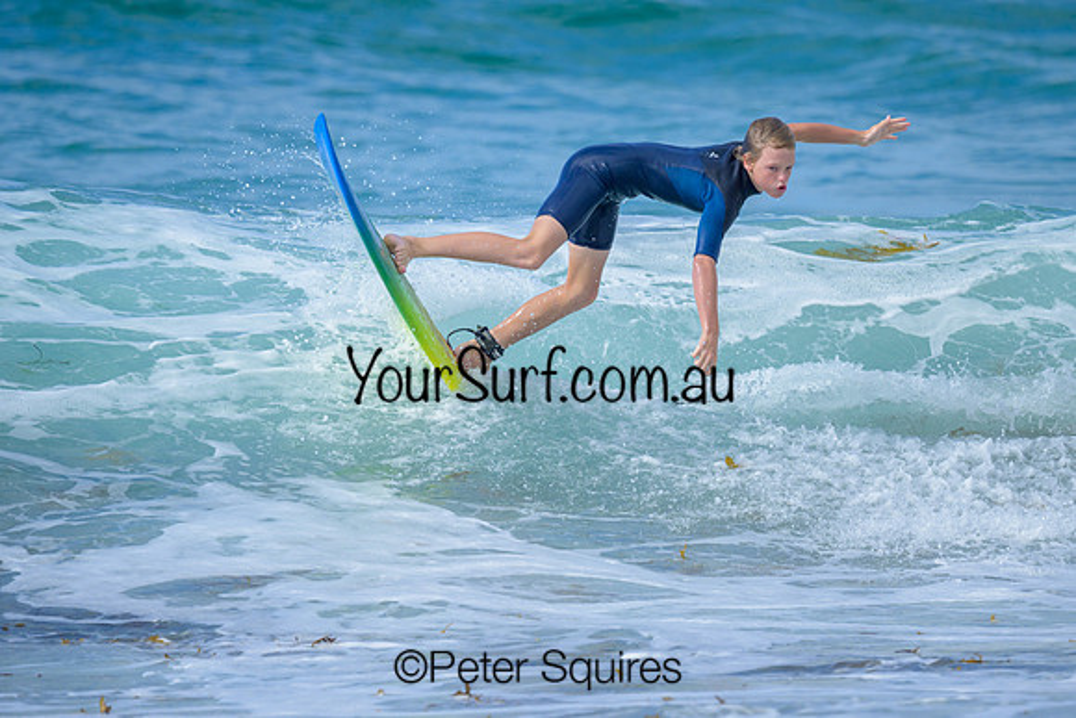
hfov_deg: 2.1
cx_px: 586
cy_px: 305
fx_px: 28847
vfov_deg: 1.4
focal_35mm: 965
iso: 280
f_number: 6.3
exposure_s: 1/2000
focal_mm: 800
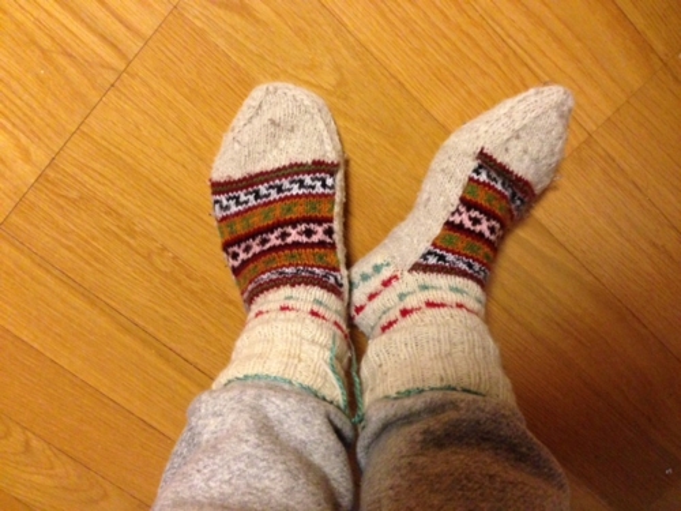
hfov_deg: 55.4
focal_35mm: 33
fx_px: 649
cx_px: 340
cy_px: 256
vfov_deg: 42.9
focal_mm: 4.13
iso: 400
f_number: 2.4
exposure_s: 1/15
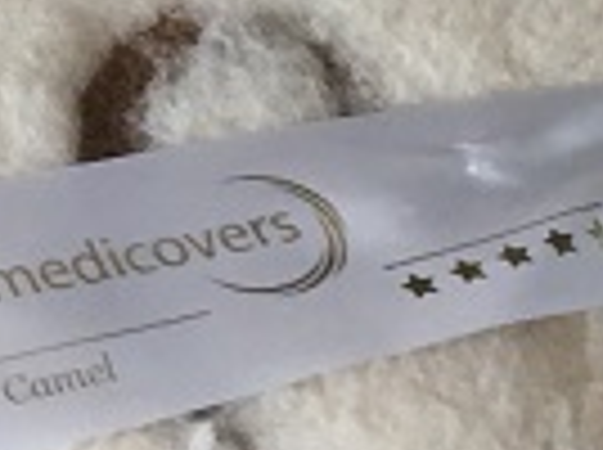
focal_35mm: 217
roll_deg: +1.4
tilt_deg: -39.5
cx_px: -562
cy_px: -238
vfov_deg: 6.7
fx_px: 3773
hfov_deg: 8.7
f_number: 2.2
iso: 125
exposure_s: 1/33
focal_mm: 4.15
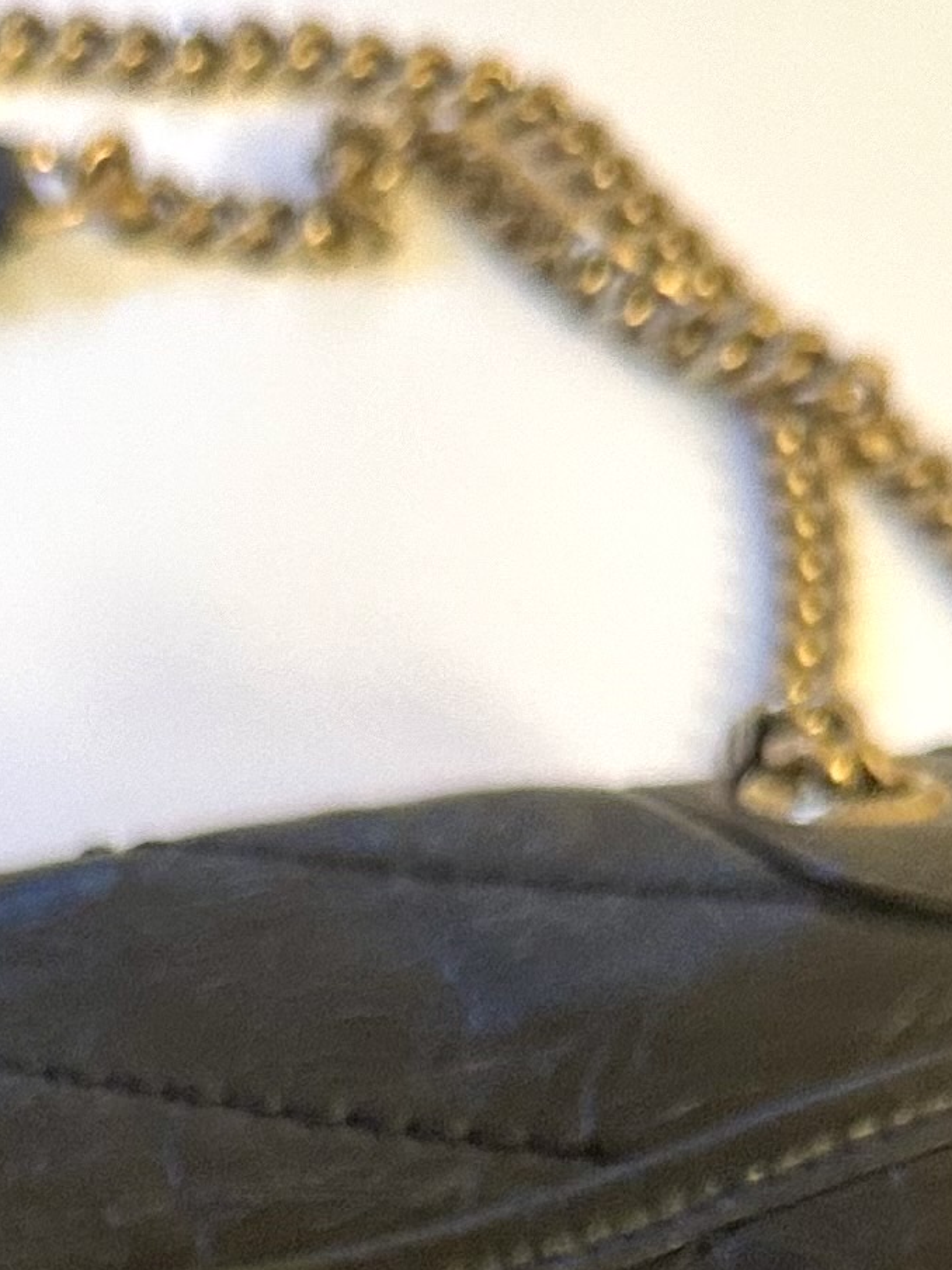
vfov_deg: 15.9
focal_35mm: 107
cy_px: 2197
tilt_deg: -58.6
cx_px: -17
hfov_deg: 13.6
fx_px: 3924
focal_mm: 6.86
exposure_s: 1/60
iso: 320
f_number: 1.78
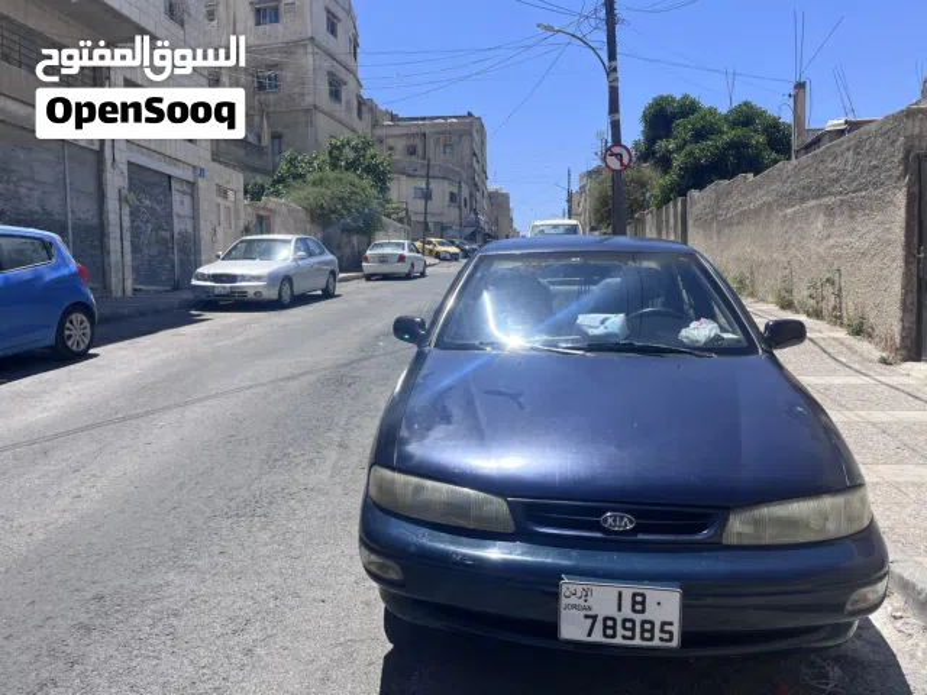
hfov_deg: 67.3
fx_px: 696
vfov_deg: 53.1
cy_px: 348
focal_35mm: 26
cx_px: 464
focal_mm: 5.1
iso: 50
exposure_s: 1/3215
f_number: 1.6
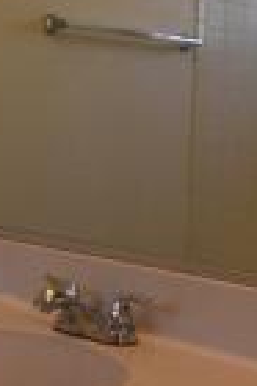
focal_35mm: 82
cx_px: 134
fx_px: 880
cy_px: 45
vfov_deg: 24.2
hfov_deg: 16.6
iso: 400
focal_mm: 10
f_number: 6.3
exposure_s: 1/160
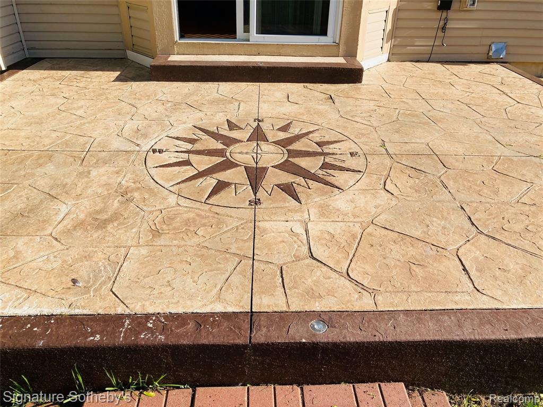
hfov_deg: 63.4
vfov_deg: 49.7
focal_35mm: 28
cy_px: 204
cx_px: 272
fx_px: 439
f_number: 1.8
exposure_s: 1/1350
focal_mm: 3.99
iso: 20
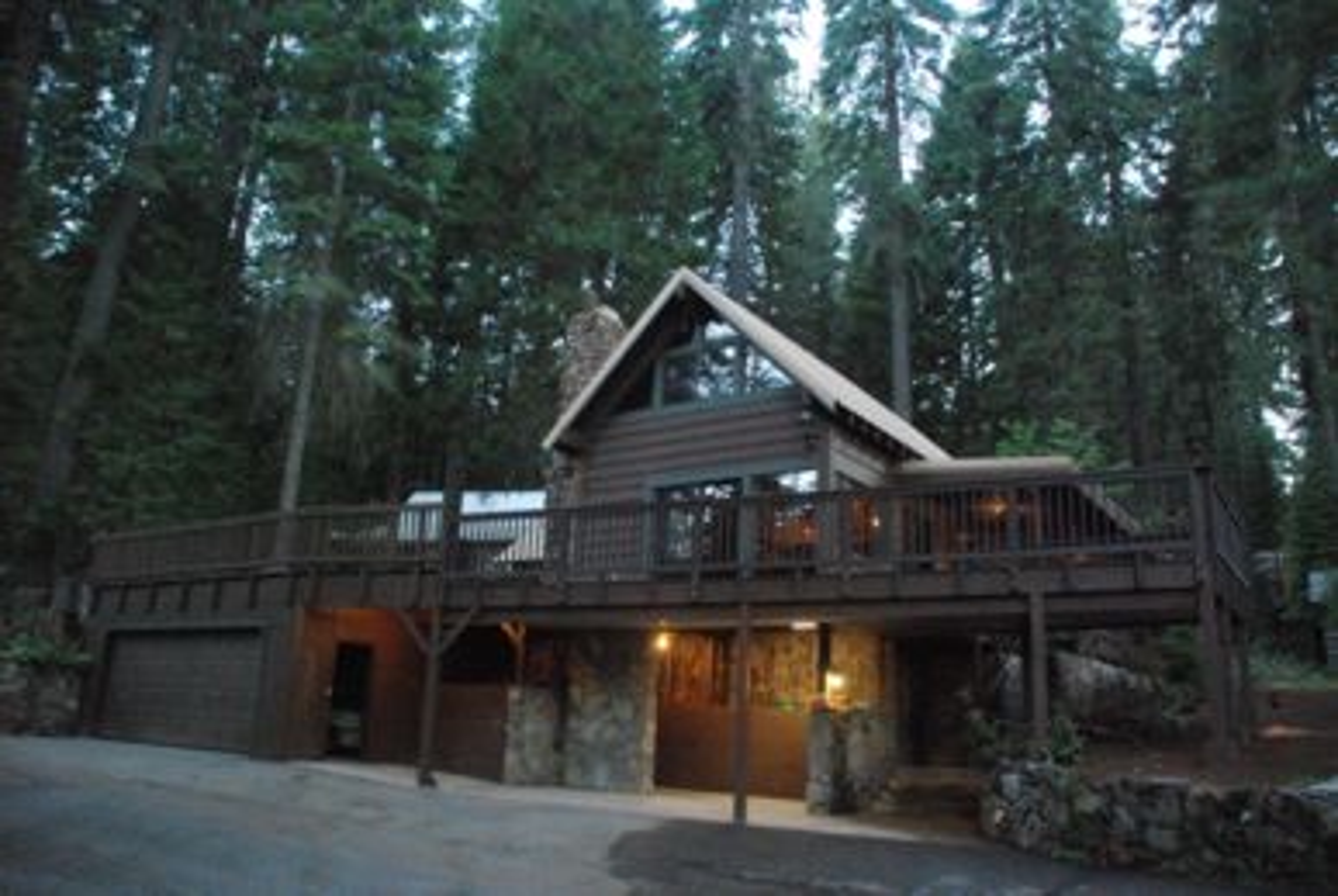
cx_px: 669
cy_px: 448
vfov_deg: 48.0
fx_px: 1005
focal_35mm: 27
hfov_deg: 67.3
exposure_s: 1/100
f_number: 3.5
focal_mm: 18
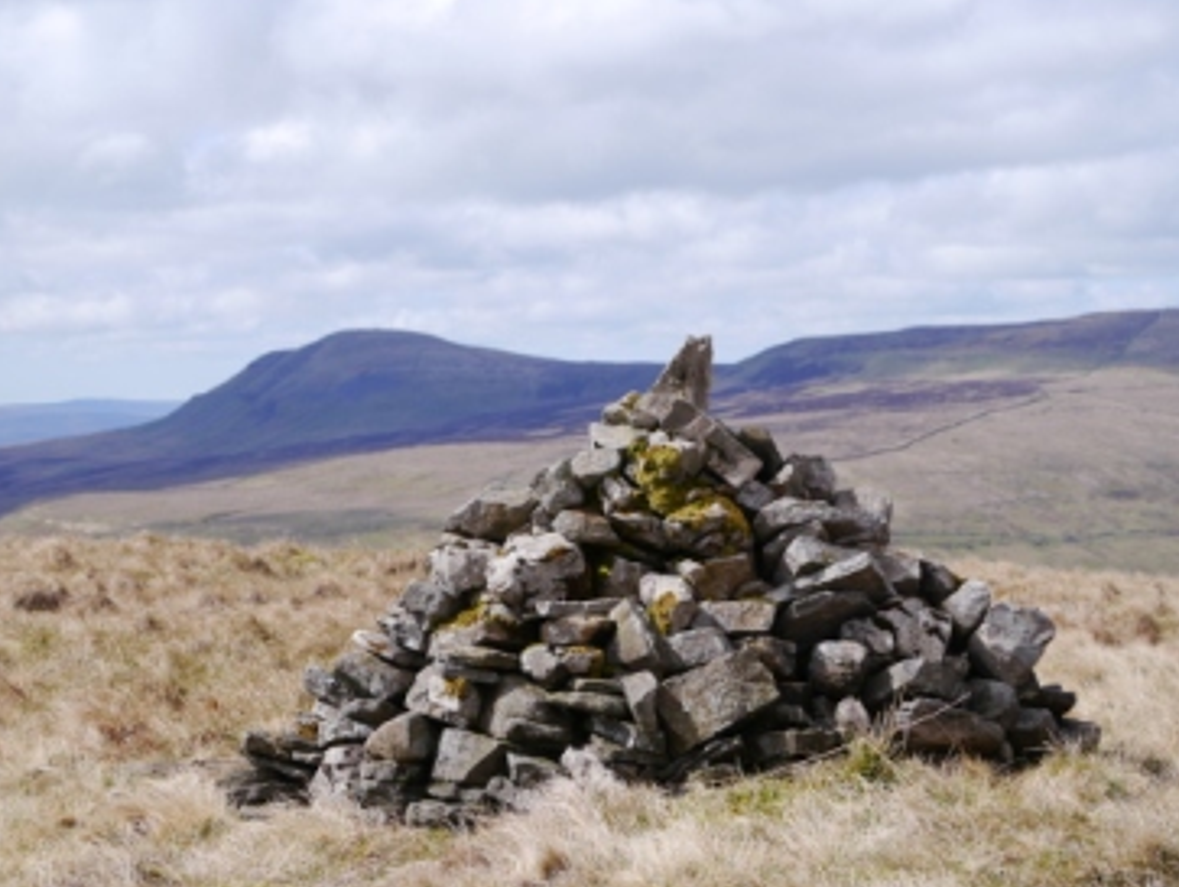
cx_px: 536
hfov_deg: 18.4
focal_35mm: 107
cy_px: 491
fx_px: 3648
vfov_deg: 13.9
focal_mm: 45
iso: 160
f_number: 7.1
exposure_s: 1/500
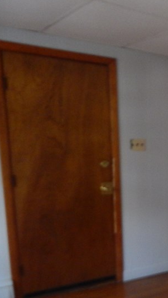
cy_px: 207
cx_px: 280
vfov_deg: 42.1
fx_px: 380
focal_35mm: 48
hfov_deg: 20.0
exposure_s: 1/25
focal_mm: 4
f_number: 3
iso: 400
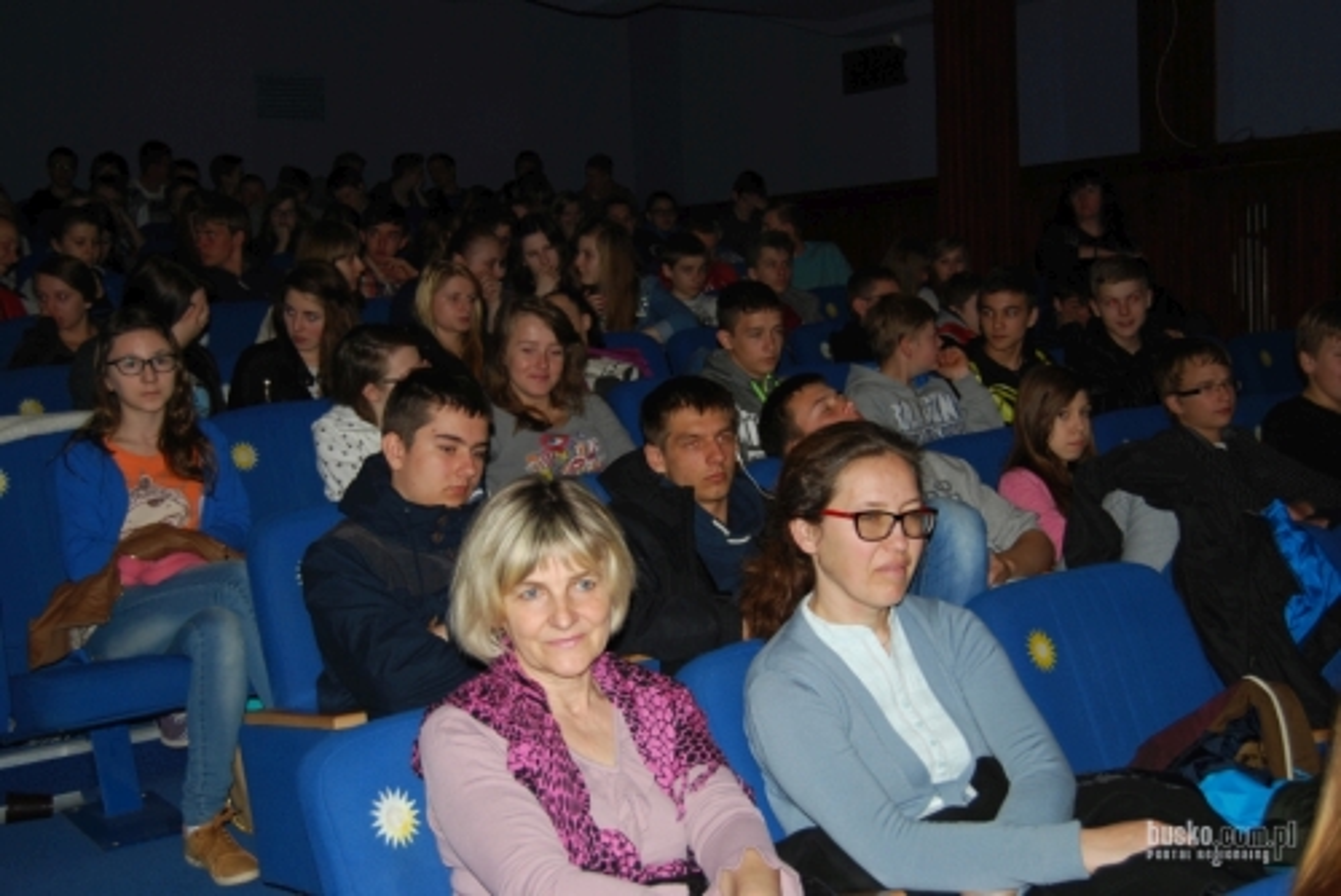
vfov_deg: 31.9
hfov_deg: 46.4
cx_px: 670
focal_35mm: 42
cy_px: 448
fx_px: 1565
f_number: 4.2
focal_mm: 28
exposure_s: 1/60
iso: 200
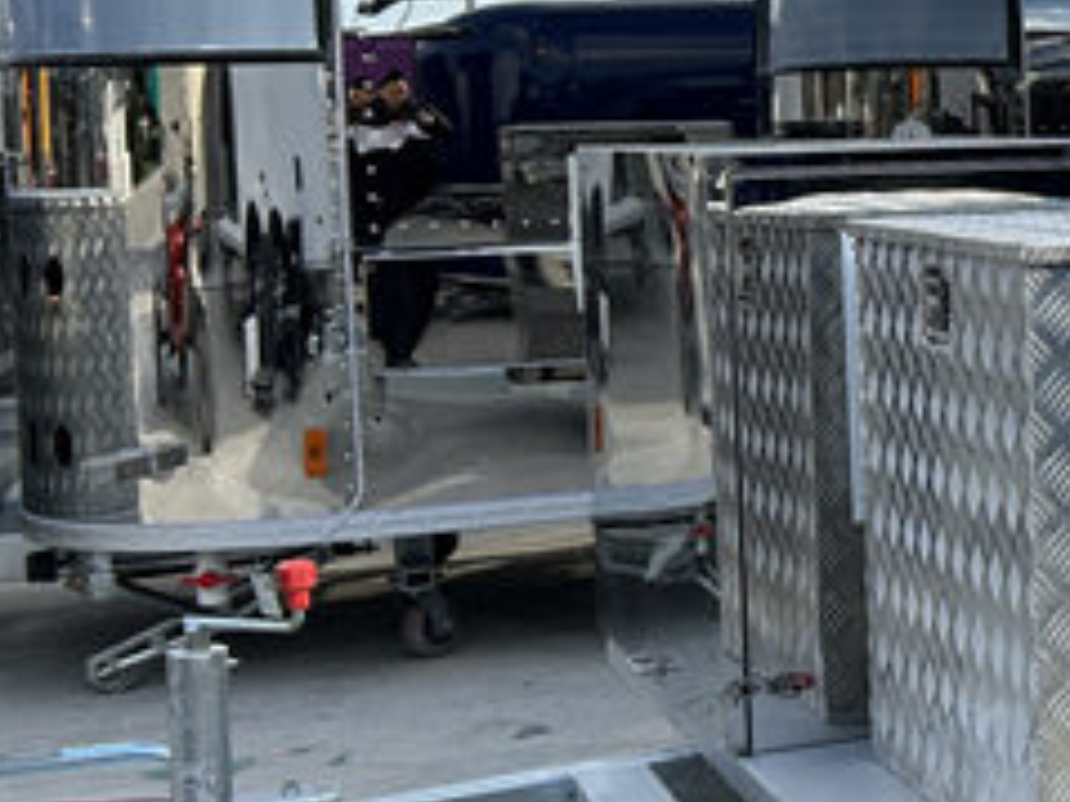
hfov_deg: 19.1
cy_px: 215
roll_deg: +1.7
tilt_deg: -1.6
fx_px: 2688
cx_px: 1706
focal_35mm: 87
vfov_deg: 16.9
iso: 50
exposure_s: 1/2165
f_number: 1.5
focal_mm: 5.7
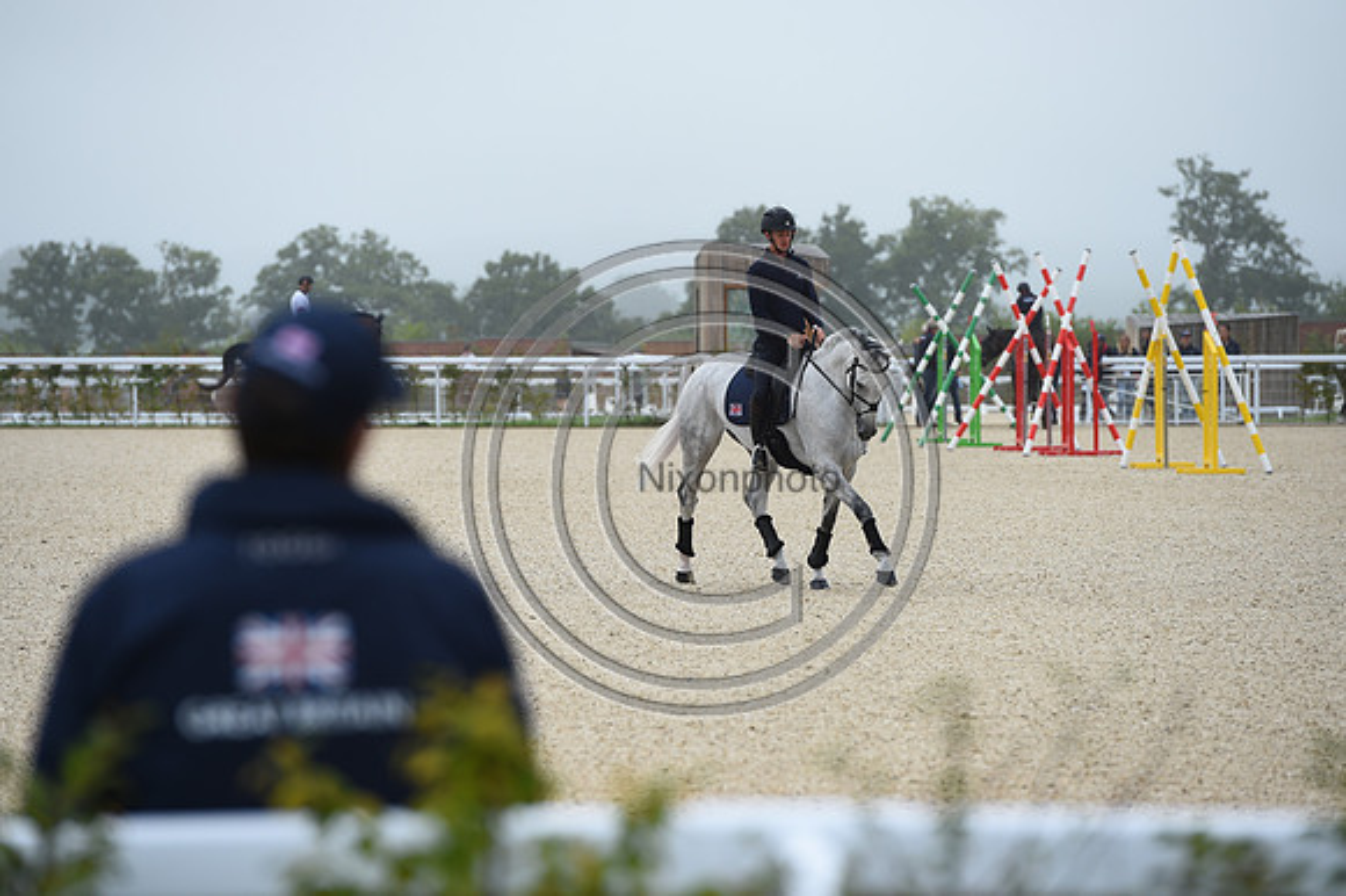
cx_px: 673
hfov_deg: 10.3
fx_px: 7473
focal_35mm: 200
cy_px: 448
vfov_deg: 6.9
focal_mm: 200
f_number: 5
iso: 400
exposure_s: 1/800
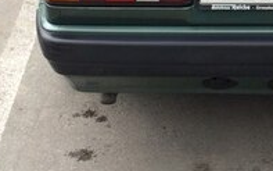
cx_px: 241
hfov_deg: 19.9
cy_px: -52
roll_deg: -1.6
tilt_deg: -19.3
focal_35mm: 103
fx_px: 766
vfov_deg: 12.3
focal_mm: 4.15
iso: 32
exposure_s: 1/100
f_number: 2.2
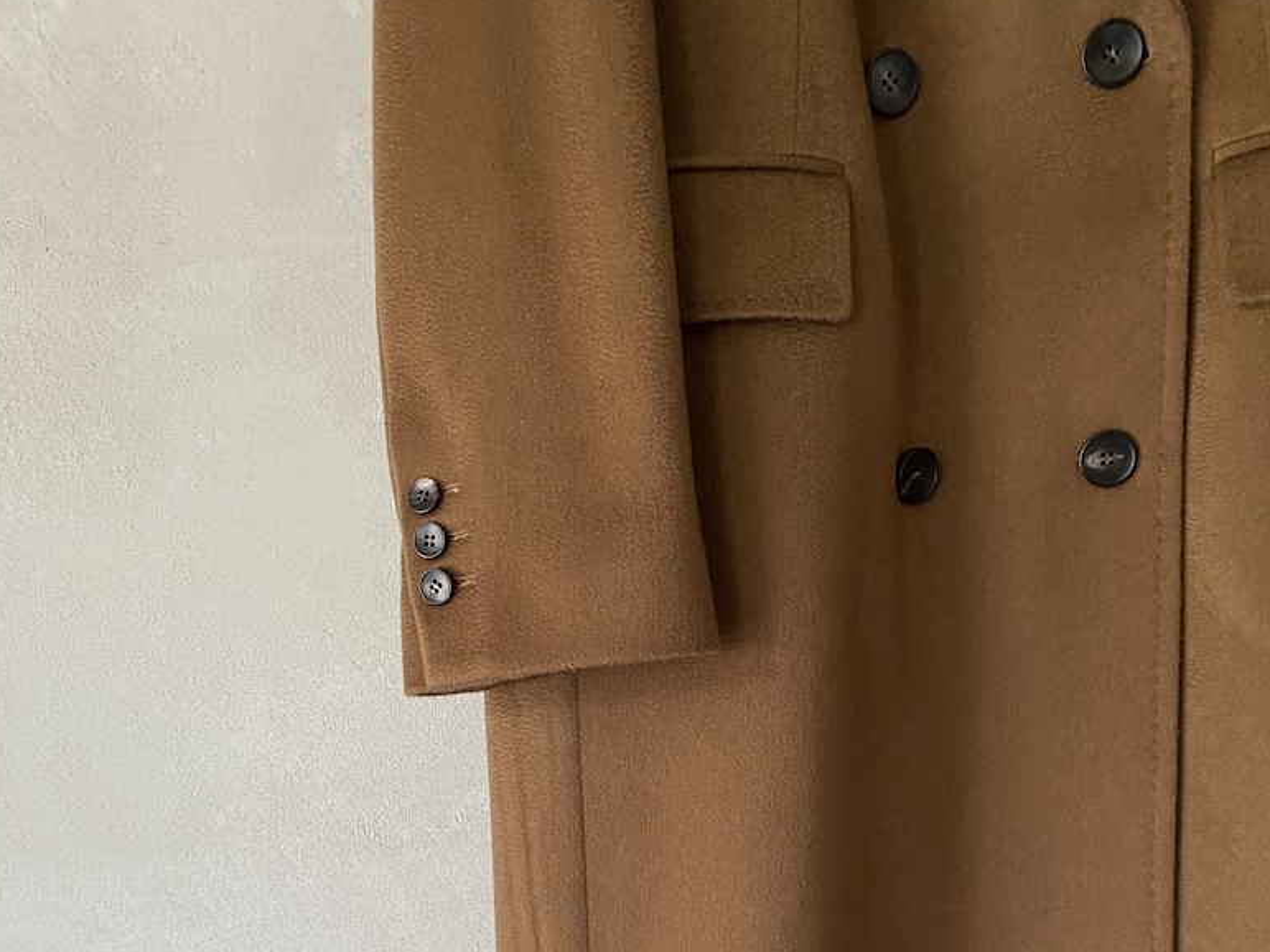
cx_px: 639
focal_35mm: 36
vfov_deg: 37.6
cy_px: 818
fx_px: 1321
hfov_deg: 51.4
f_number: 1.8
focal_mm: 4.25
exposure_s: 1/60
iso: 500
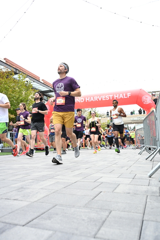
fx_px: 190
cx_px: 80
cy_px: 120
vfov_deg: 64.5
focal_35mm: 28
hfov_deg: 45.7
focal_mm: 28.5
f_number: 4
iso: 2000
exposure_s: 1/640
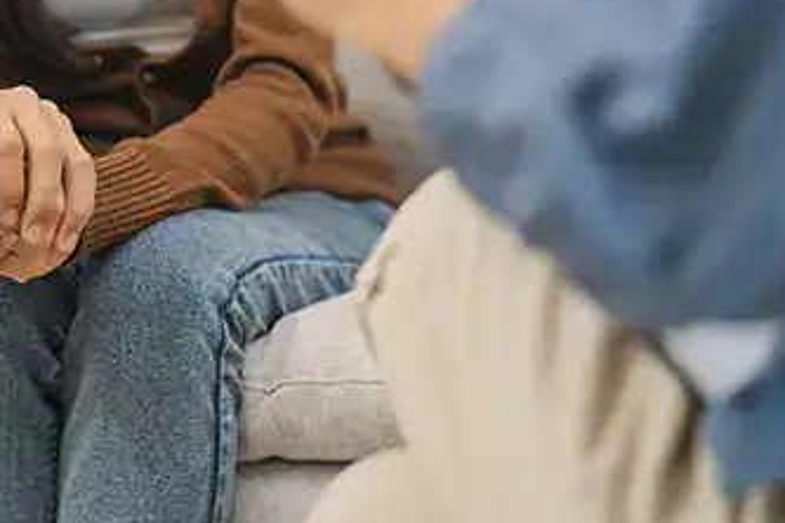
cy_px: 59
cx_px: 85
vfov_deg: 13.7
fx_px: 2159
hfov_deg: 20.2
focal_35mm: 99
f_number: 2.8
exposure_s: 1/250
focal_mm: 55
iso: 500
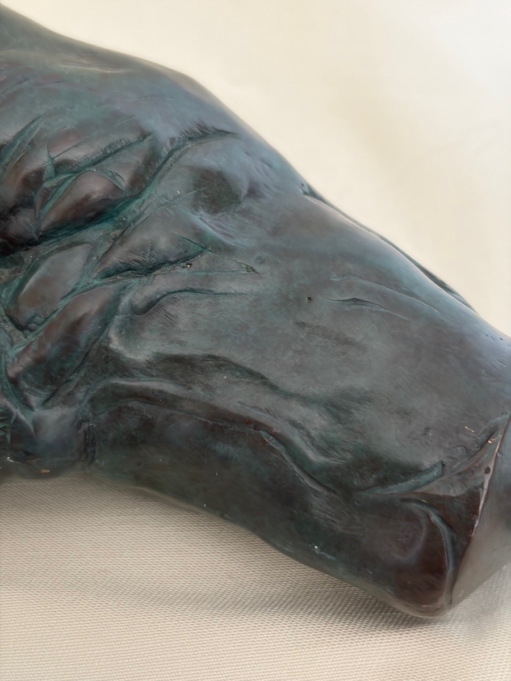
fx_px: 1023
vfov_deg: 36.8
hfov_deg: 28.0
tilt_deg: -47.9
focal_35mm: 52
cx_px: 256
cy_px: 340
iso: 160
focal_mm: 5.96
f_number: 1.6
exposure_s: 1/51
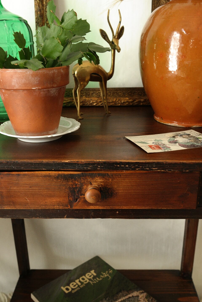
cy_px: 177
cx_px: 94
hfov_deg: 36.9
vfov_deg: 52.9
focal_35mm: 36
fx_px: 303
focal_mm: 20
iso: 400
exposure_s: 1/30
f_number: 5.6
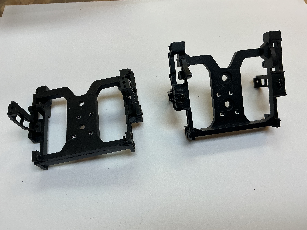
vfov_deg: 48.2
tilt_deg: -59.5
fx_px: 257
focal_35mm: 29
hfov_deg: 61.7
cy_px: 115
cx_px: 154
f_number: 1.8
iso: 32
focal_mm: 3
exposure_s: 1/120
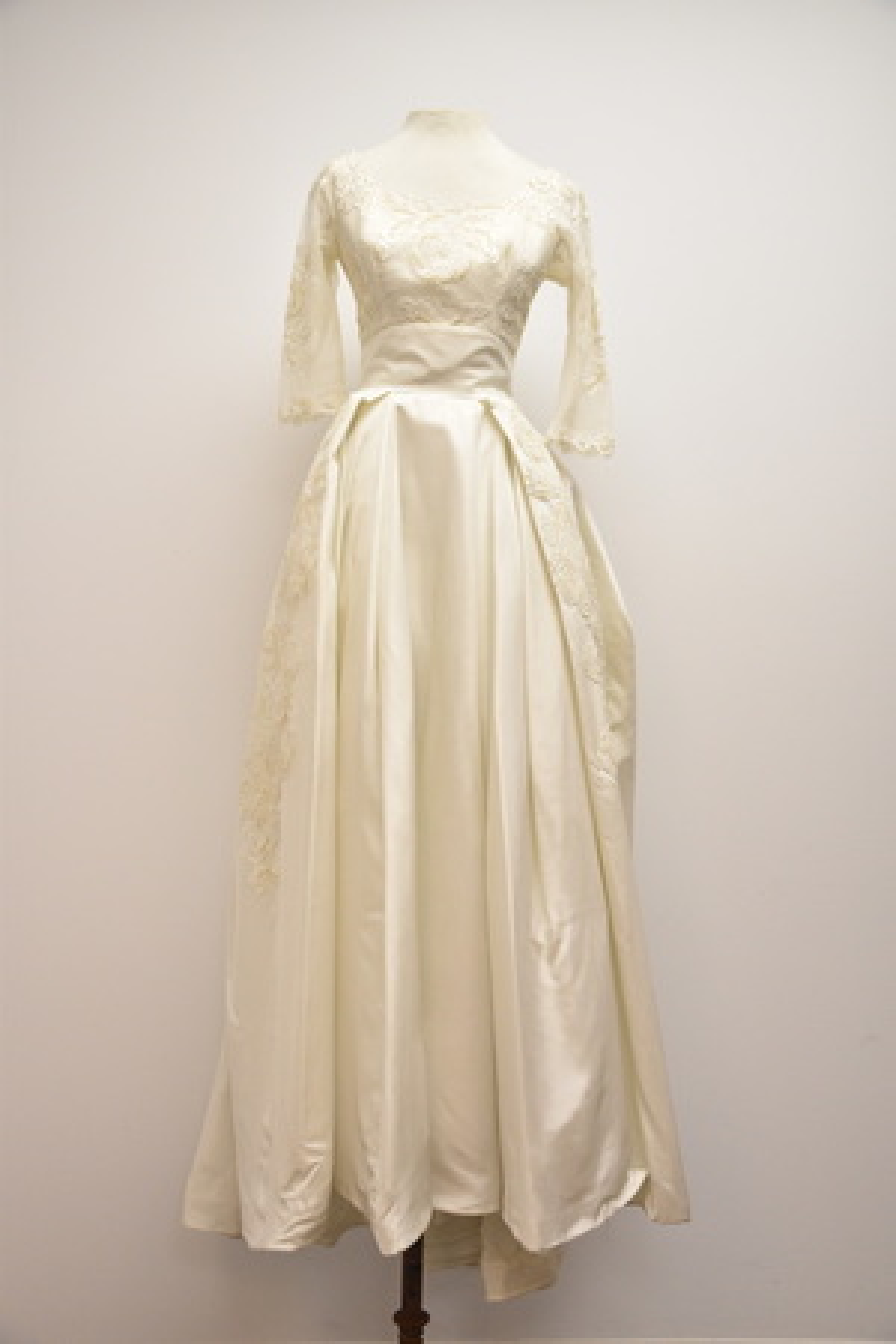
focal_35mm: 36
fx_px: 1344
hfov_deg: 36.9
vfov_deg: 53.1
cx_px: 448
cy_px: 672
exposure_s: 1/125
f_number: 4.5
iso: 1000
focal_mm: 24
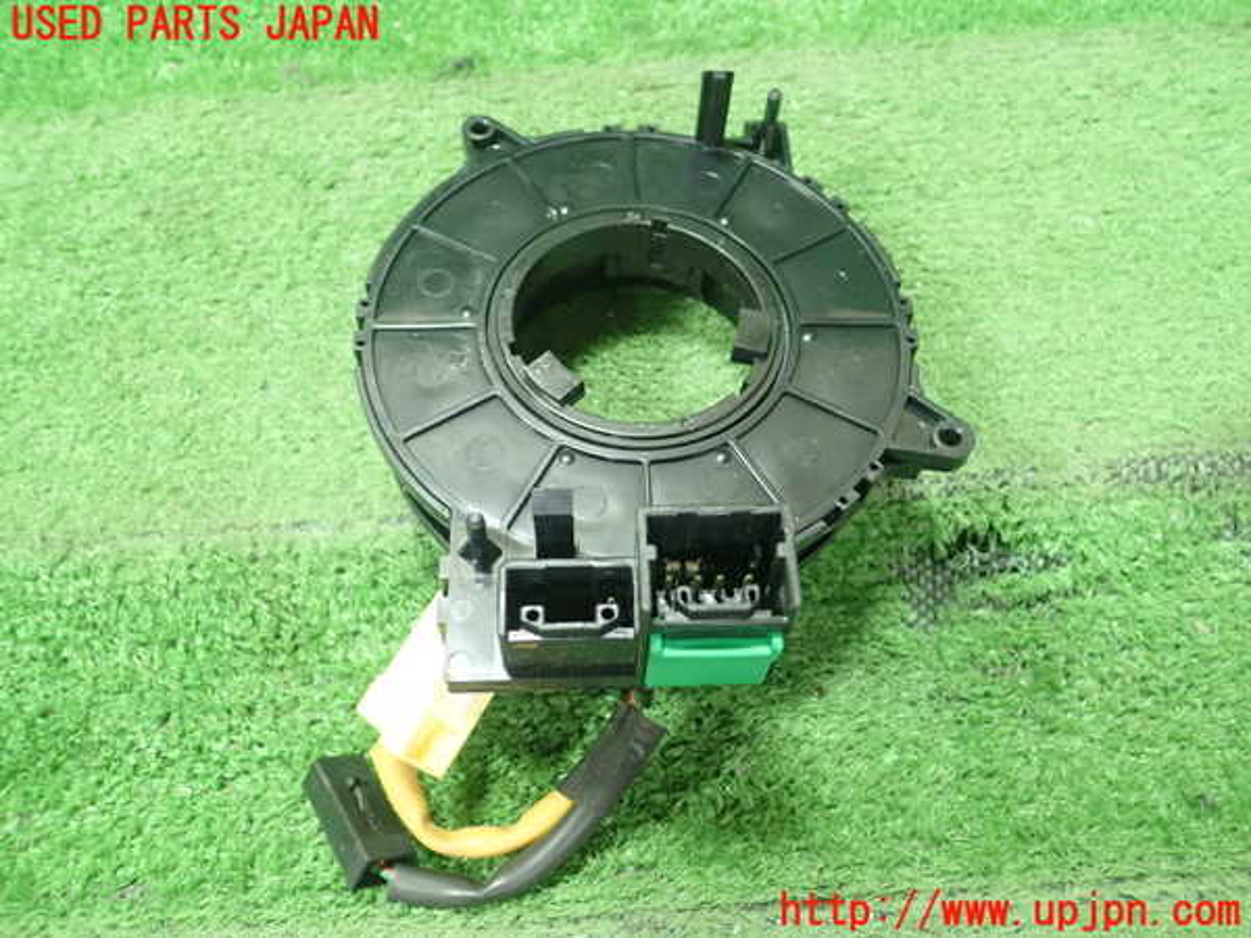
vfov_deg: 46.8
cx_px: 626
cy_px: 469
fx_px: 1084
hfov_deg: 60.0
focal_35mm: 30
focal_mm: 5.5
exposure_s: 1/100
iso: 800
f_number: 2.3
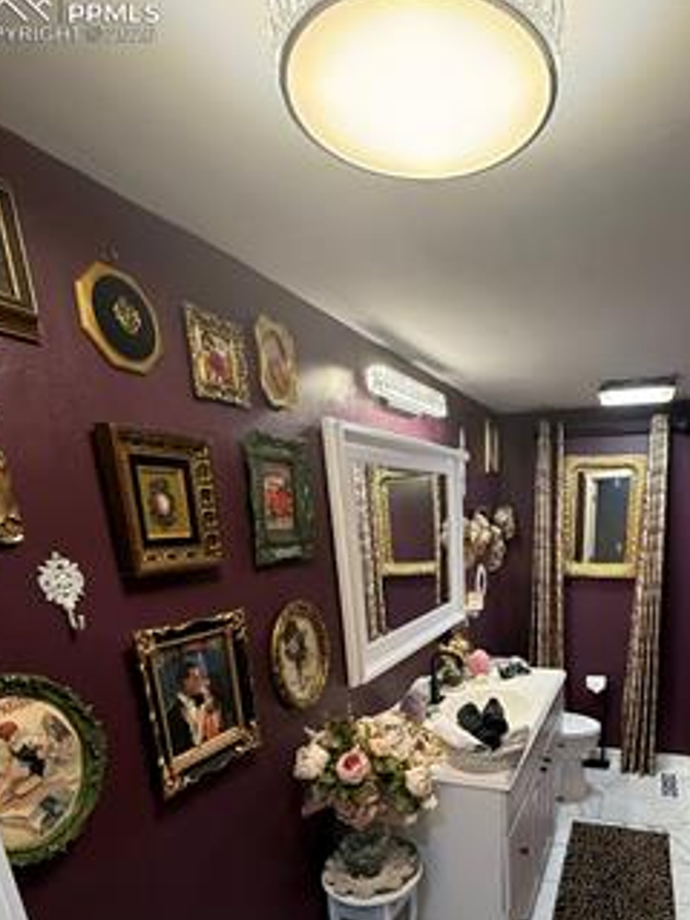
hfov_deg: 61.5
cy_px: 676
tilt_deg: -15.2
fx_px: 558
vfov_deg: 74.1
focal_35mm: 21
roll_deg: +1.6
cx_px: 474
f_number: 2.2
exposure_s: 1/60
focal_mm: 2.22
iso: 200
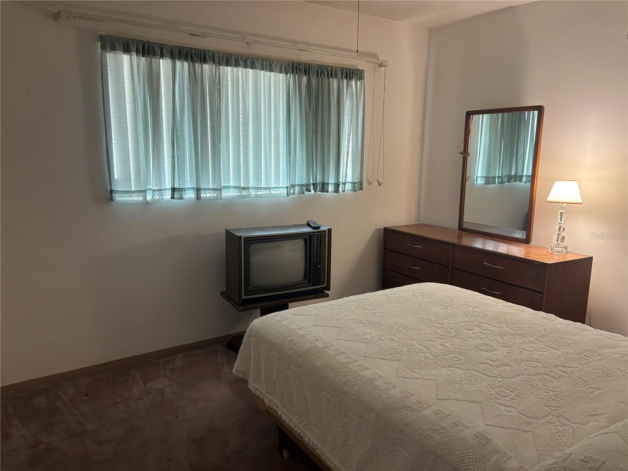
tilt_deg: -10.4
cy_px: 236
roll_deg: -1.0
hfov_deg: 67.3
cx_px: 314
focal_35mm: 26
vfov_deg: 53.1
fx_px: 472
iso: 200
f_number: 1.6
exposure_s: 1/60
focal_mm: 5.96
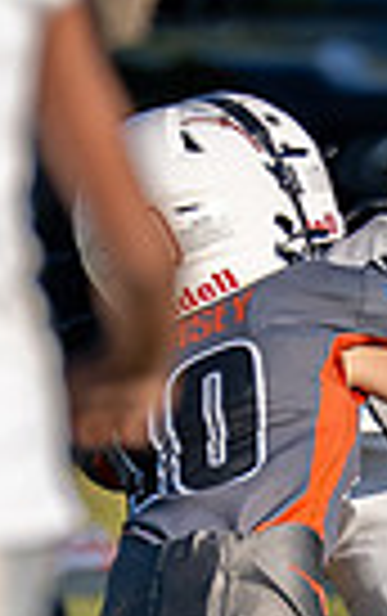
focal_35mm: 1742
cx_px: 602
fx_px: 29304
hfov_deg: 0.8
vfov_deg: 1.2
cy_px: 610
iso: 320
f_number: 2.8
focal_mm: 200
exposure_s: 1/5000
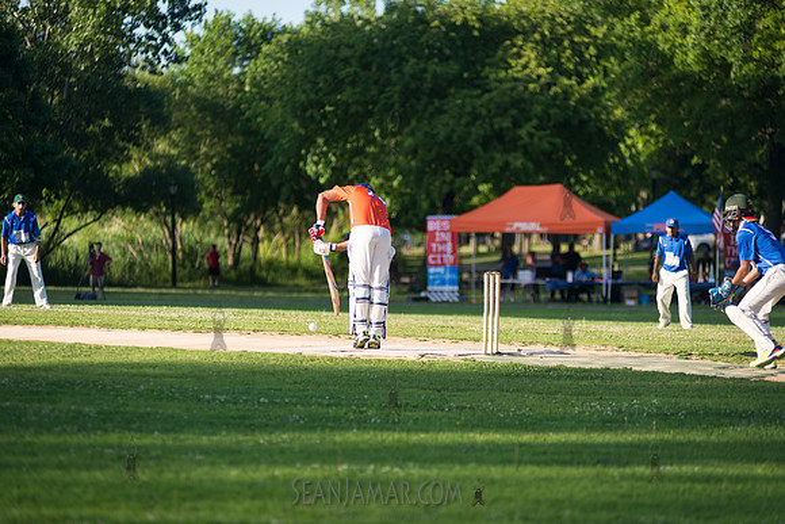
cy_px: 262
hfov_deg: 12.1
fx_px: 3708
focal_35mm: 170
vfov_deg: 8.1
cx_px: 392
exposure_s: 1/2500
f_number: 2.8
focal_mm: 170
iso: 400
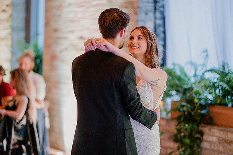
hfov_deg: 19.2
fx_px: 690
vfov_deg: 12.8
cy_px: 78
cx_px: 115
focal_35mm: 107
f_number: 1.4
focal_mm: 105
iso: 3200
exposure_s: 1/320
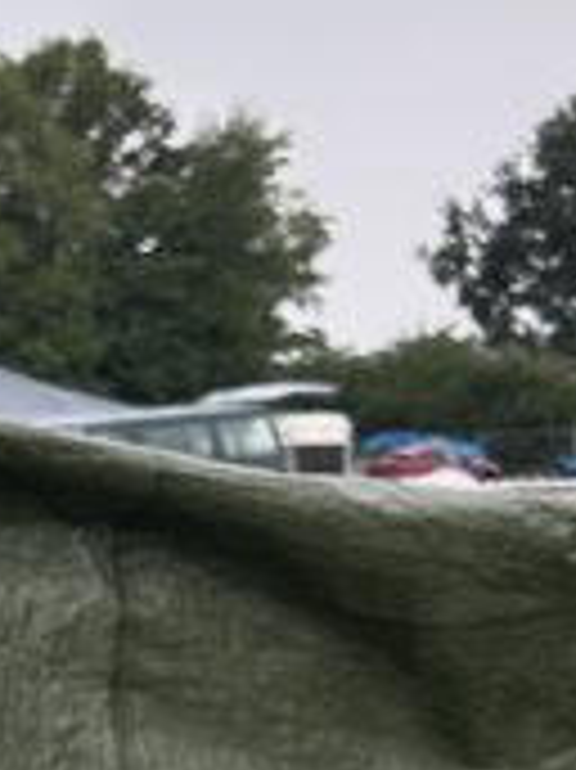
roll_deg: +2.5
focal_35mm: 156
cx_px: -576
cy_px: 1031
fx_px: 3465
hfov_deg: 9.0
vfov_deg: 12.3
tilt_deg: -8.9
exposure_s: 1/853
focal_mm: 5.7
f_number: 1.5
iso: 50
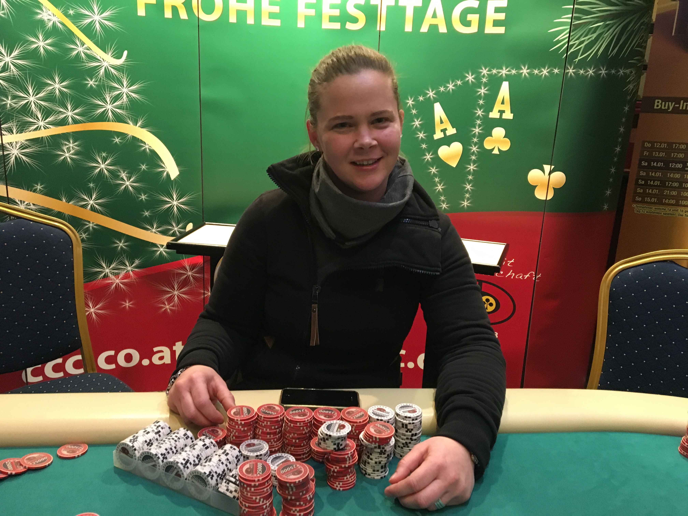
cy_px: 258
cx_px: 344
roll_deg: -1.9
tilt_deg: -14.3
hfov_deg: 61.7
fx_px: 576
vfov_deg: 48.2
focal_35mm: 29
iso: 200
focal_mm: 4.15
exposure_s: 1/17
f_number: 2.2
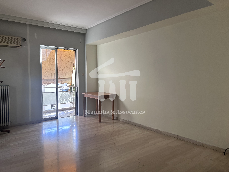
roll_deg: +0.5
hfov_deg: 67.3
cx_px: 114
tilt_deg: -3.3
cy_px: 86
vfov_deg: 53.1
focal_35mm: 26
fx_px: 172
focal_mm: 5.7
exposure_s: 1/121
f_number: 1.5
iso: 125
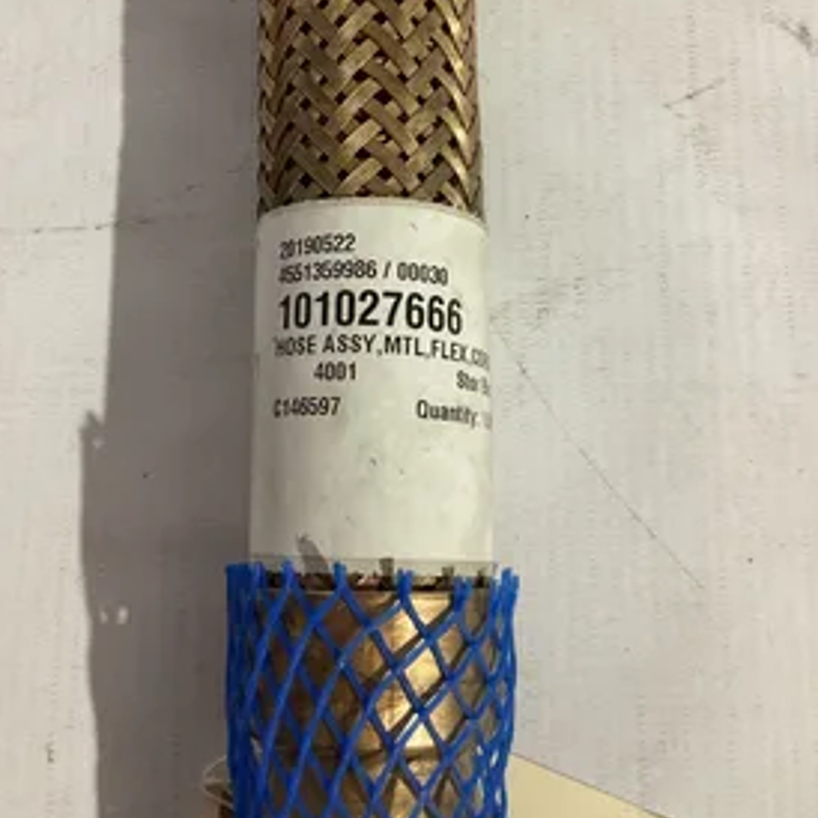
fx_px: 1069
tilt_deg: -76.4
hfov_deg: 41.8
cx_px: 388
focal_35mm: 40
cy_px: 337
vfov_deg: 41.7
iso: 320
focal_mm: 3.3
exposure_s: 1/50
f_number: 2.4
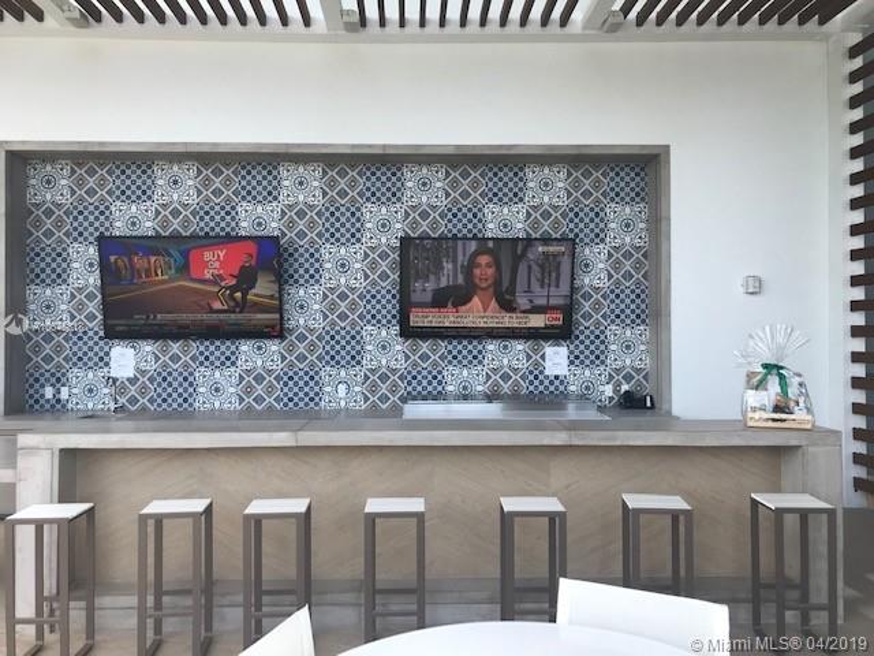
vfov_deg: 49.7
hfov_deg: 63.4
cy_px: 328
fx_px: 707
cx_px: 437
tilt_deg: +1.8
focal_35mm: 28
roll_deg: -0.9
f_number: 1.8
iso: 20
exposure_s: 1/381
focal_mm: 3.99
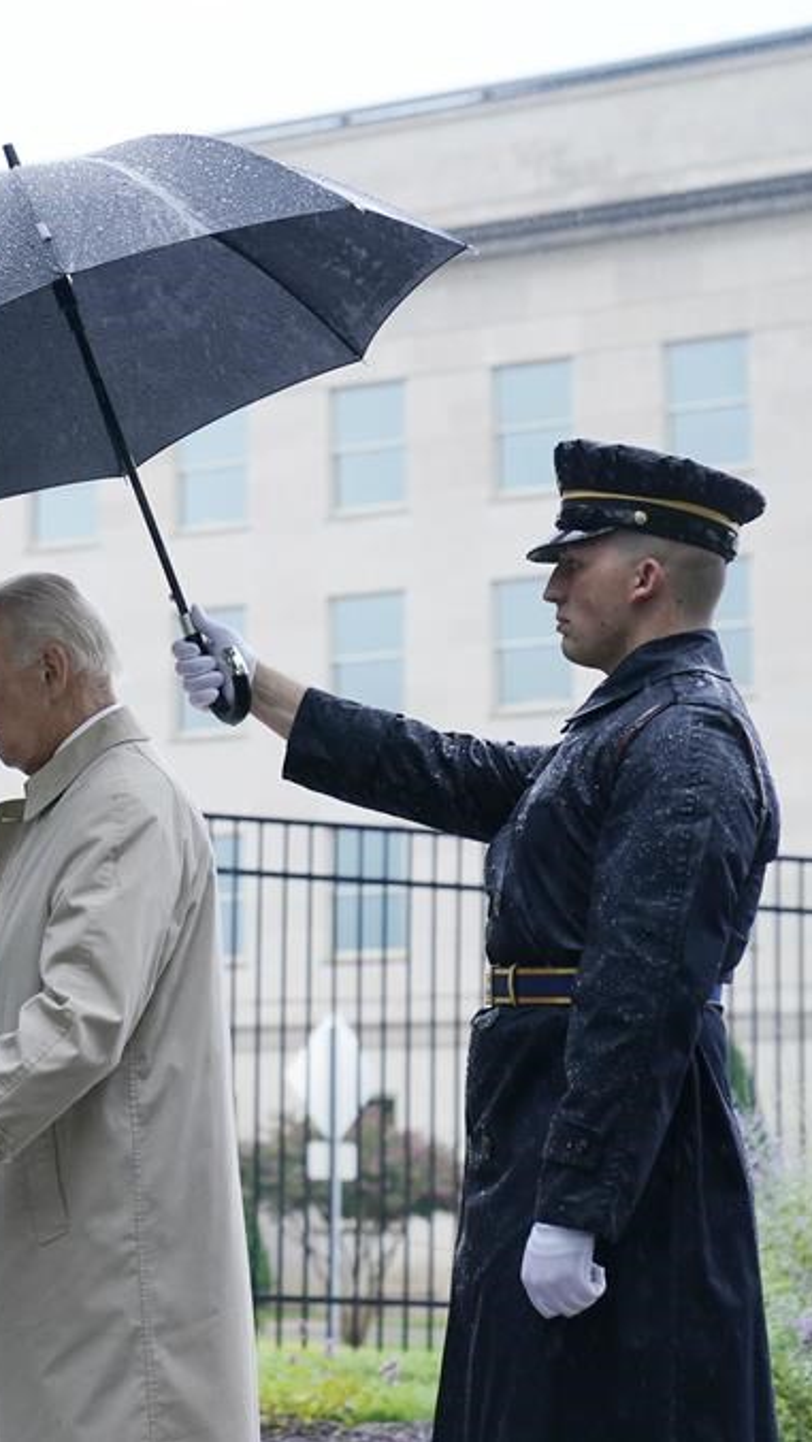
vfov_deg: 19.3
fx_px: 4247
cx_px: -200
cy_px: 717
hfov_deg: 10.7
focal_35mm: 111
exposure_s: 1/320
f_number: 4
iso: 1600
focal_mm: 70
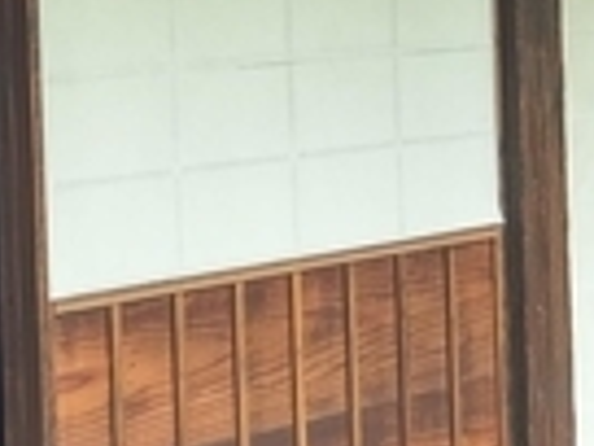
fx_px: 2625
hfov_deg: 12.9
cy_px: -13
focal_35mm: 153
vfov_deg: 9.6
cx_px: 266
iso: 200
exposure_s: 1/120
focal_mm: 4.58
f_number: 1.8
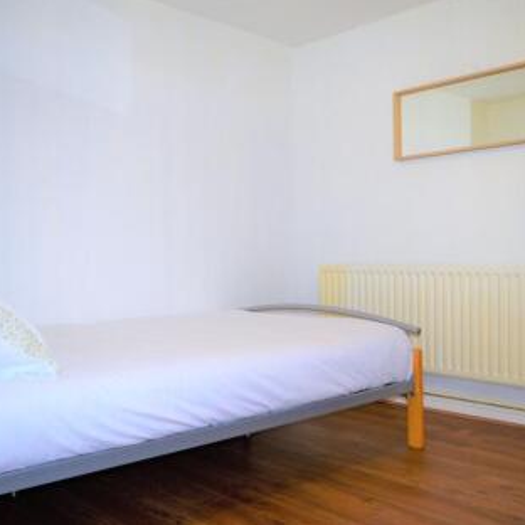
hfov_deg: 47.2
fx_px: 601
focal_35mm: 35
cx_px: 281
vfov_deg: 47.2
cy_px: 262
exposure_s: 1/60
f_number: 3.5
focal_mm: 18
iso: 400
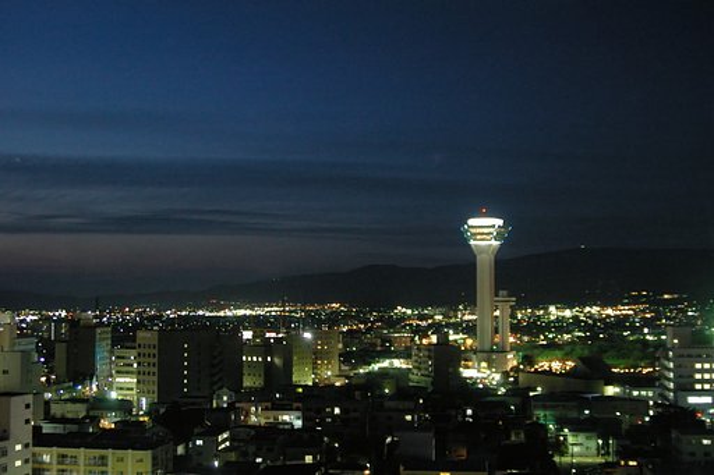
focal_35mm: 42
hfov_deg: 46.4
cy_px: 238
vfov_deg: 31.9
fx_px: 833
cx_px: 357
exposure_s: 1/8
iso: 1600
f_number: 2.8
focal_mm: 28
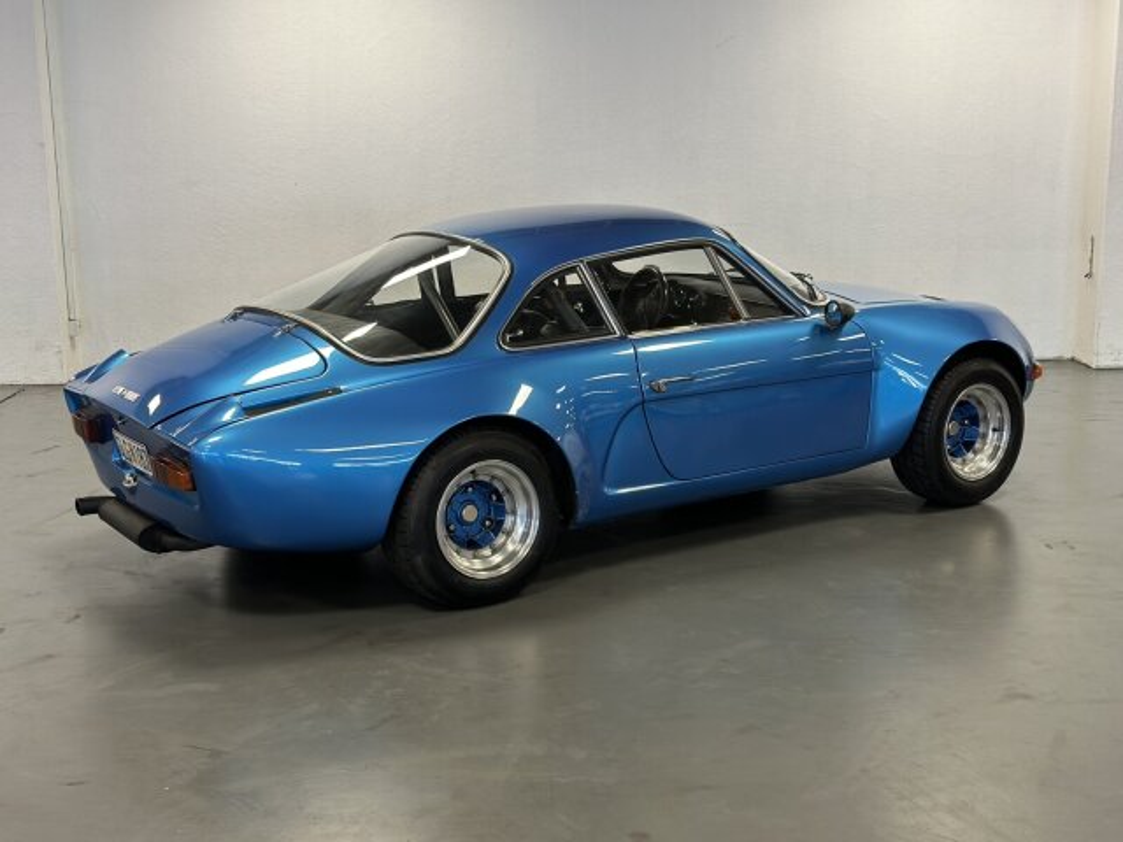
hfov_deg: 39.7
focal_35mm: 48
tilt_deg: -12.5
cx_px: 562
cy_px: 421
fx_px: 1557
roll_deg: +0.4
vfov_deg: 30.3
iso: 125
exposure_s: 1/71
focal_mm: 6.86
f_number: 1.78
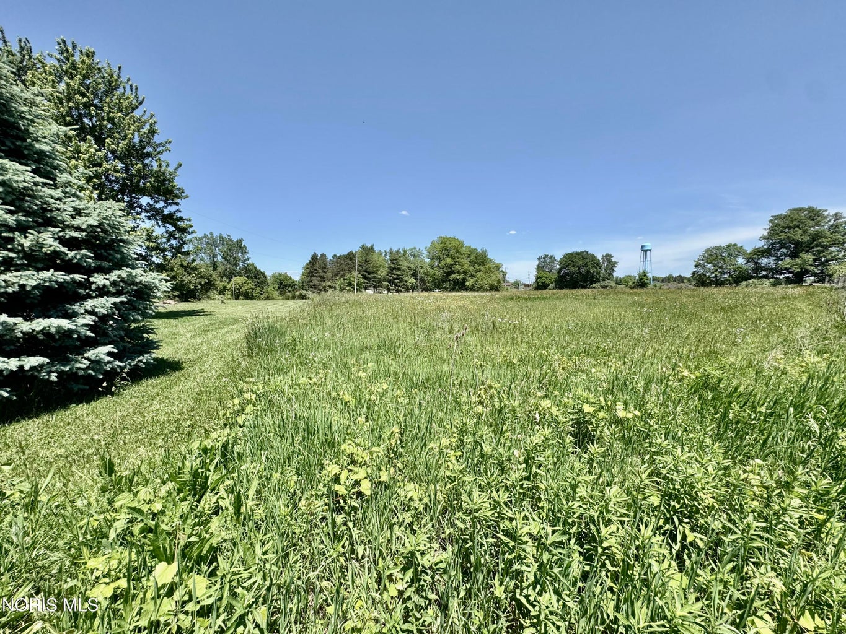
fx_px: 342
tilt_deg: -4.6
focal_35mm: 14
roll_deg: +0.7
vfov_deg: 85.7
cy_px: 317
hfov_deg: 102.1
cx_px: 423
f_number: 2.2
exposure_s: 1/1567
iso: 50
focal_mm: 2.22
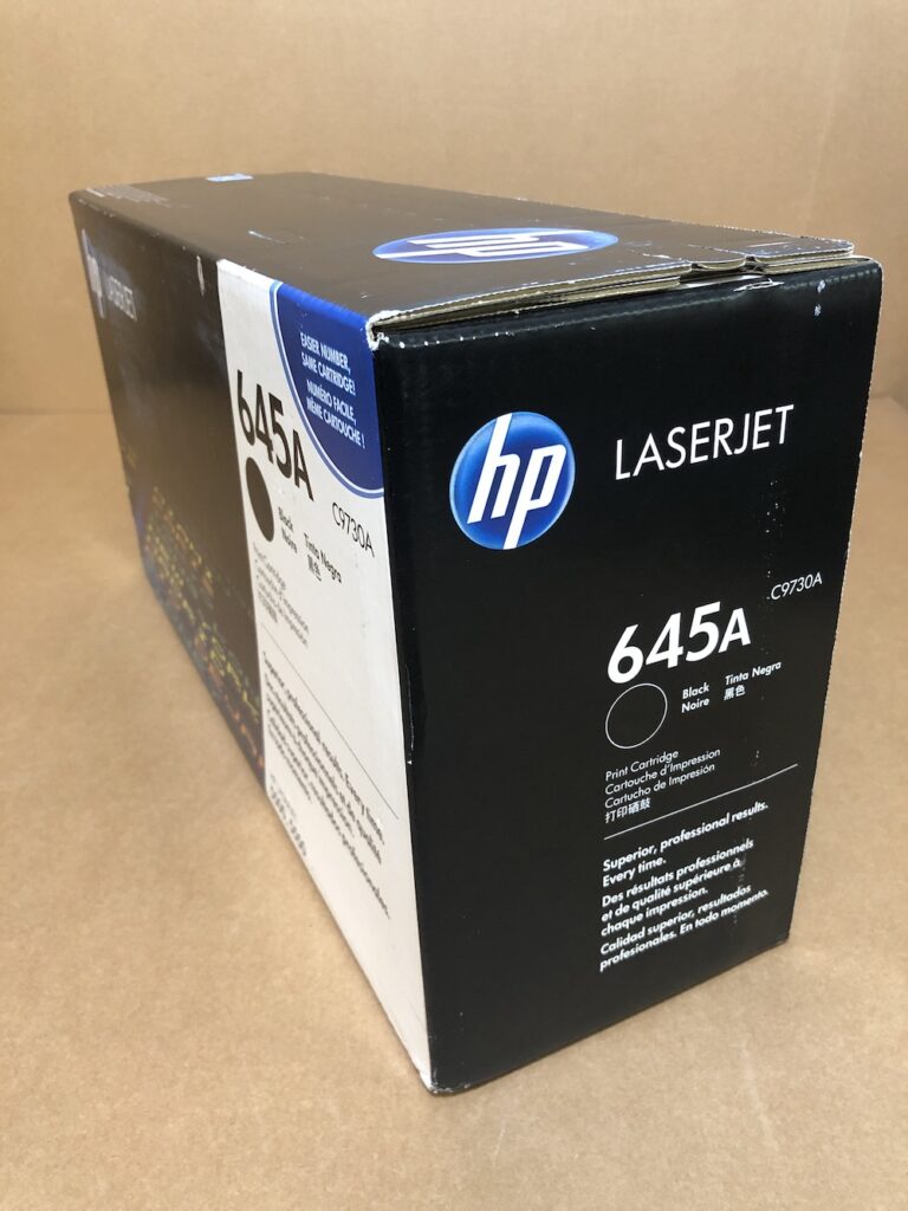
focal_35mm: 28
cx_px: 454
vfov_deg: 63.4
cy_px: 606
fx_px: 979
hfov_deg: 49.7
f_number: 1.8
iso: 64
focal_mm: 4
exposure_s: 1/15
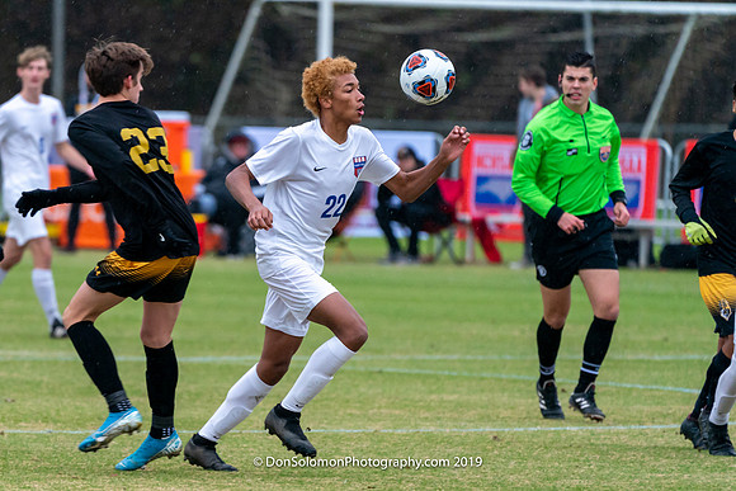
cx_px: 187
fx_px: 12203
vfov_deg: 2.3
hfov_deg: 3.5
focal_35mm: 597
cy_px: 366
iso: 2500
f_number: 5.6
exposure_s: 1/800
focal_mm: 400
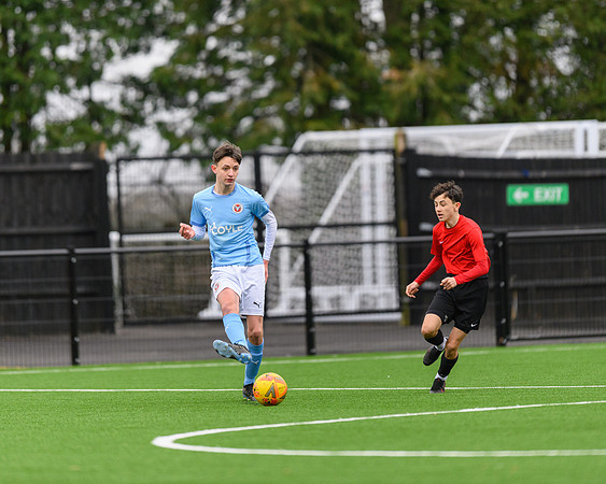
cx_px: 312
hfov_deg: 4.3
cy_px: 242
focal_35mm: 451
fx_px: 8086
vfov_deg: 3.4
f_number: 2.8
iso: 1800
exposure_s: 1/2000
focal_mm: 400
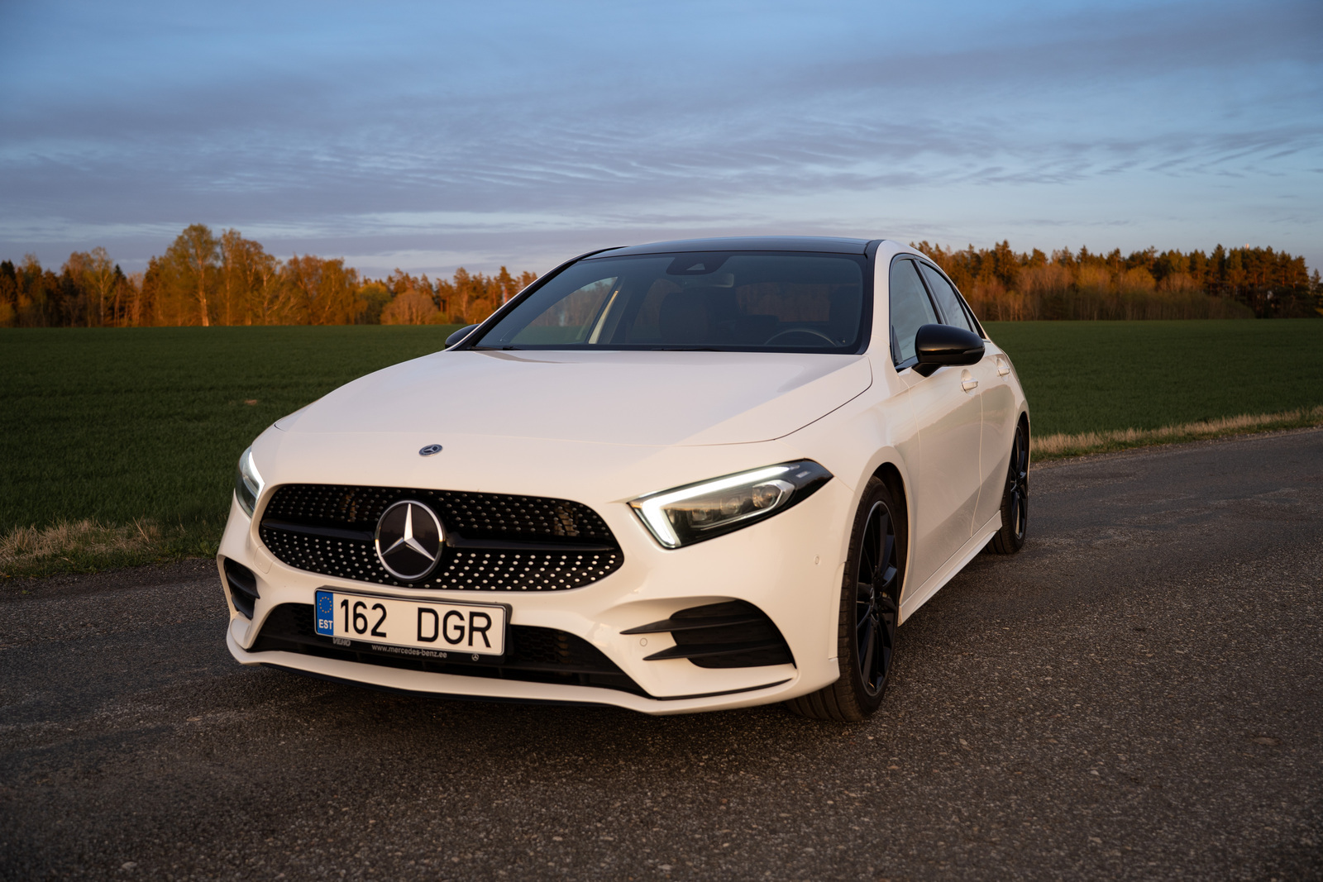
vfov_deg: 37.9
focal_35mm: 35
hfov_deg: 54.4
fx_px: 1286
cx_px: 662
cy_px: 441
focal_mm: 35
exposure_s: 1/320
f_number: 3.5
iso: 320
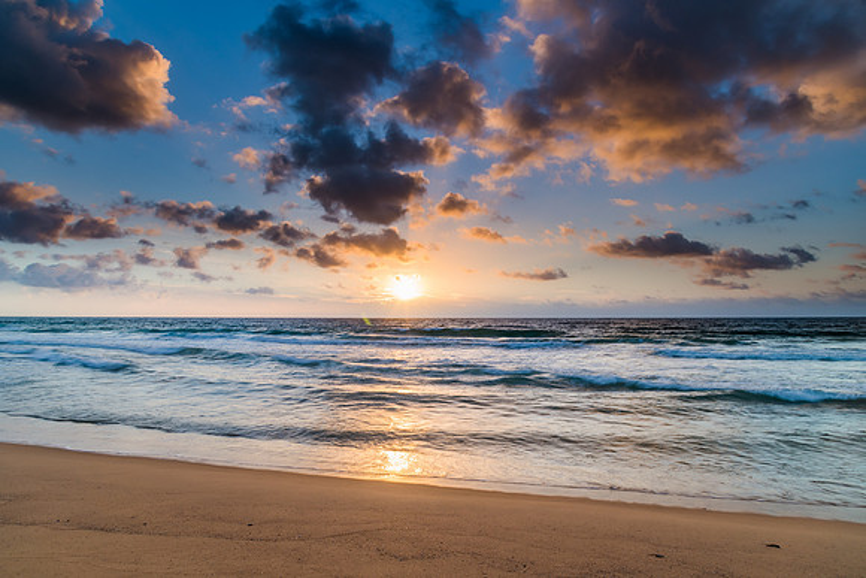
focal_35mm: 24
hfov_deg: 73.4
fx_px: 581
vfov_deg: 52.9
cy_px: 289
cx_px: 433
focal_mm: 24
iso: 125
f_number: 18
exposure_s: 1/6
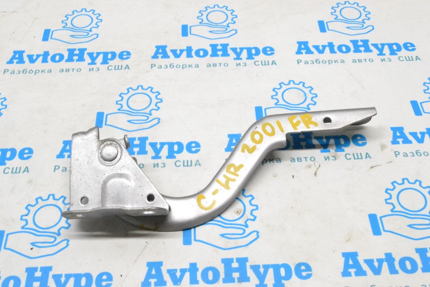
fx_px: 538
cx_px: 215
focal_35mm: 45
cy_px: 144
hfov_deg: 43.6
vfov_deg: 29.9
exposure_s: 1/100
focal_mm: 30
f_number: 13
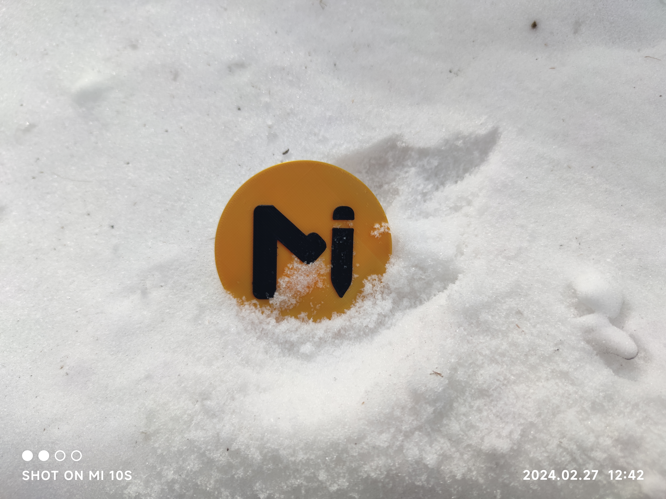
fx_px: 462
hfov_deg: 71.6
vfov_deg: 56.8
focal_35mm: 24
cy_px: 250
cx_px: 333
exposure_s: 1/1975
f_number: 1.69
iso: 50
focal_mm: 6.72
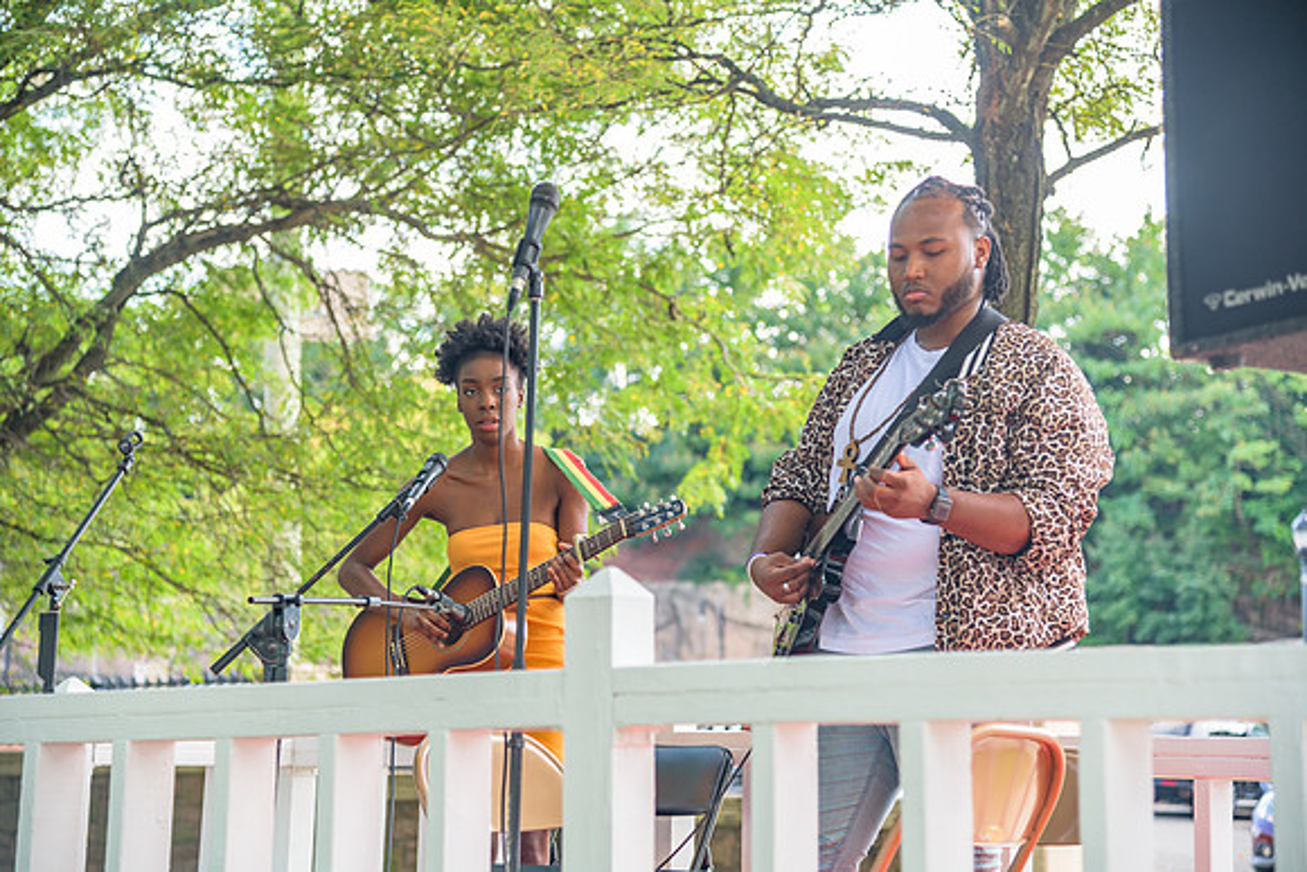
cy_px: 436
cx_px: 654
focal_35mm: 78
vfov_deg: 17.5
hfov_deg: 26.0
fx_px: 2832
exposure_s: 1/100
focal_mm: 78
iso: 280
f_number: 4
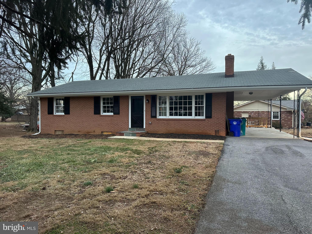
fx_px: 216
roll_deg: +0.0
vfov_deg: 56.8
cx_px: 156
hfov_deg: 71.6
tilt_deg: -0.4
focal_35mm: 24
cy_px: 117
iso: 250
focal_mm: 6.86
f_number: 1.78
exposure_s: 1/115
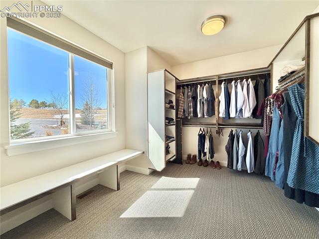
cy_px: 120
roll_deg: +0.0
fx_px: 129
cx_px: 160
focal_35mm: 14
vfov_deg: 85.6
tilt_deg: +0.1
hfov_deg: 102.1
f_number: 2.2
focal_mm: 2.22
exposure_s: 1/315
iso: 50
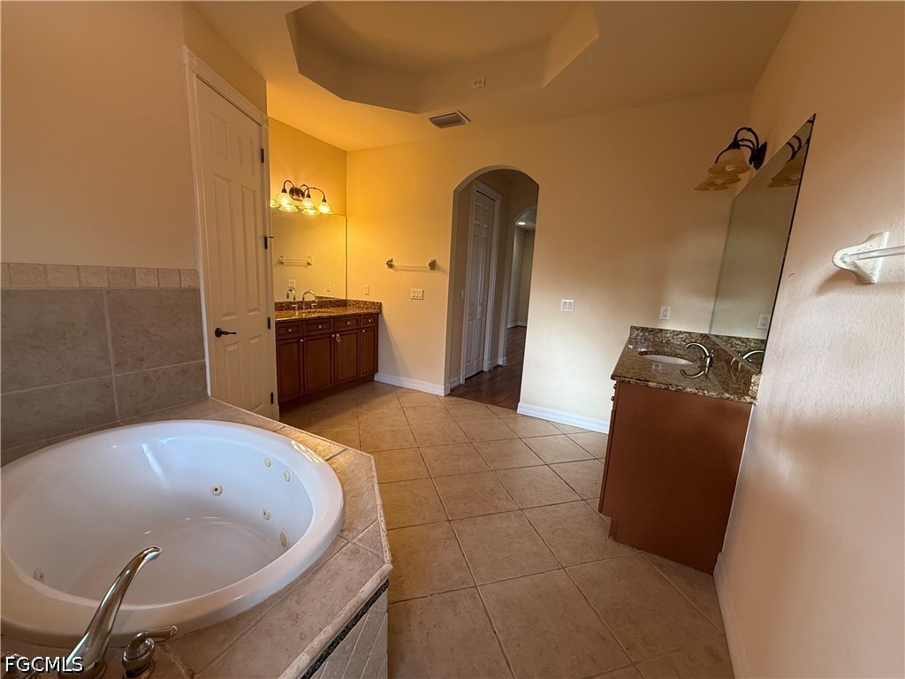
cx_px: 452
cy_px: 340
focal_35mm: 14
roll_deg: -3.0
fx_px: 366
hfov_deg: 102.1
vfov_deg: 85.7
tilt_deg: -8.9
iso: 250
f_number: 2.2
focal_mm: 2.22
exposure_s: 1/120
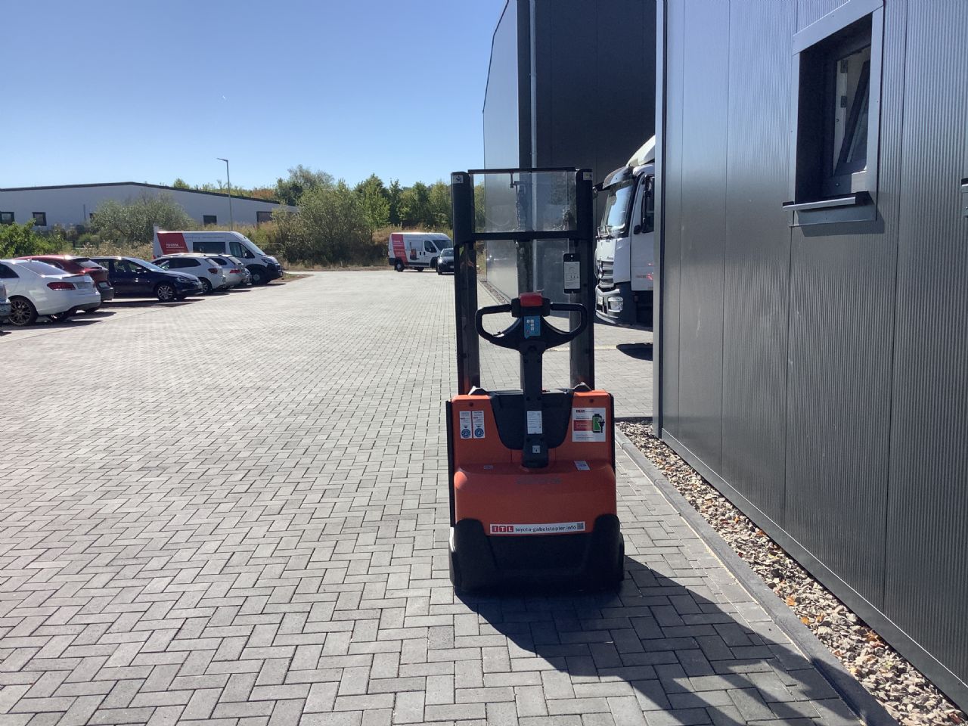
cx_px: 484
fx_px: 867
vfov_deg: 45.4
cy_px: 363
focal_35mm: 31
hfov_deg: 58.4
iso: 25
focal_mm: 3.3
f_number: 2.4
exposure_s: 1/1335
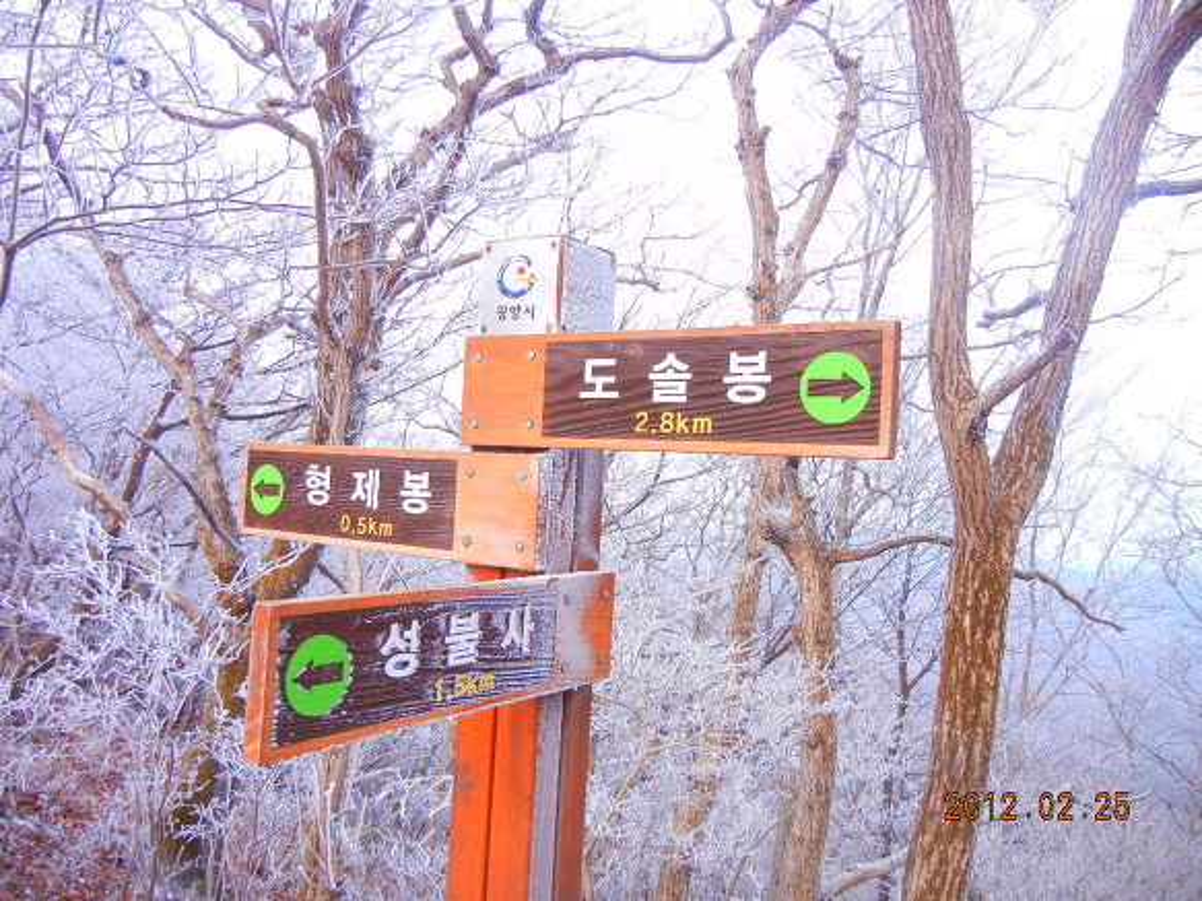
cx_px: 601
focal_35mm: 30
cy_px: 450
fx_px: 1042
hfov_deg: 60.0
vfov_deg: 46.8
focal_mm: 5.4
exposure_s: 1/175
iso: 160
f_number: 3.5
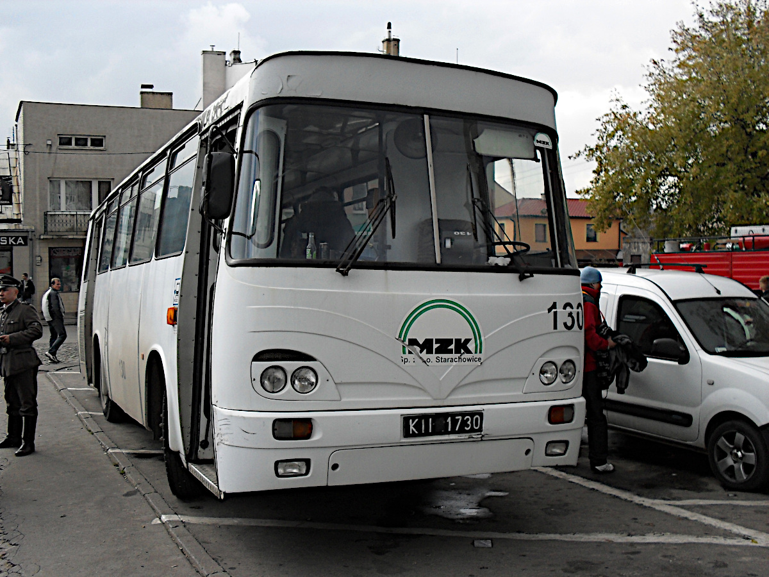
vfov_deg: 37.7
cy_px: 288
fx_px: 844
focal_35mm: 38
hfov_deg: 49.0
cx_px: 384
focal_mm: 6.3
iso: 80
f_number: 2.8
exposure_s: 1/250
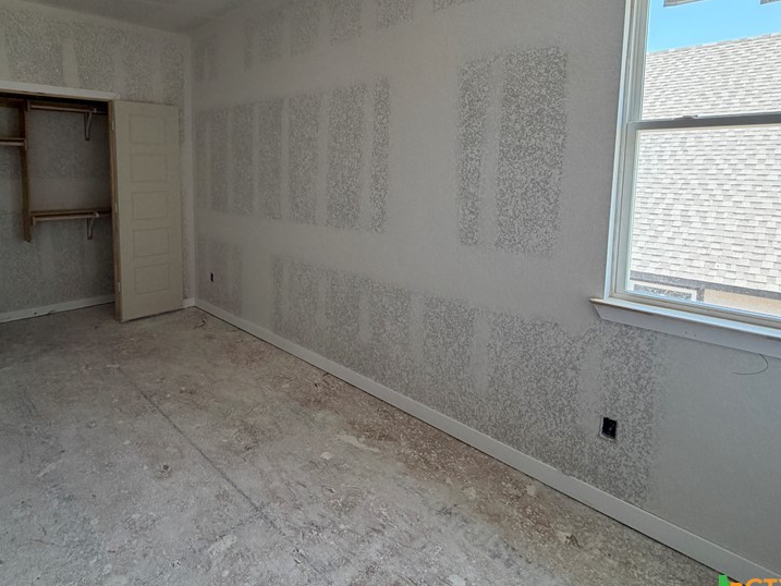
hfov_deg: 80.7
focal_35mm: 20
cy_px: 210
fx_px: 451
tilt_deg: -4.5
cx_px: 312
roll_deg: +0.7
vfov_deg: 64.8
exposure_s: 1/121
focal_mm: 2.22
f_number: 2.2
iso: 200
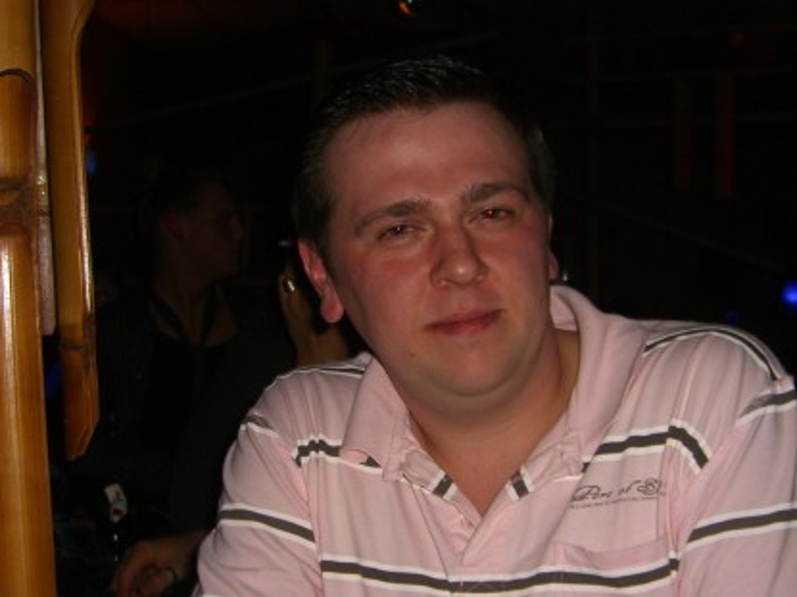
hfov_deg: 34.9
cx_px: 413
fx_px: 1266
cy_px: 394
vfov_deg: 26.4
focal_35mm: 55
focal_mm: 7.9
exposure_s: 1/60
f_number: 2.8
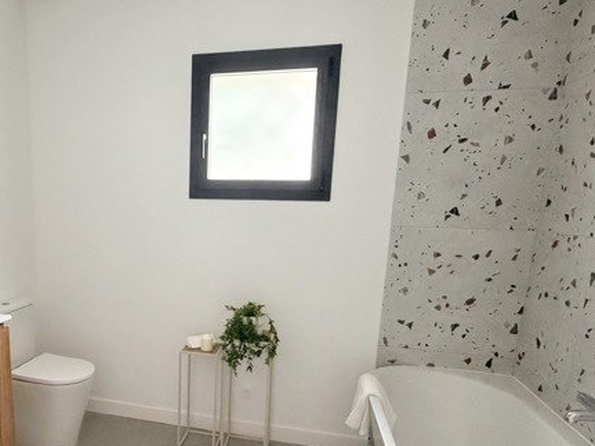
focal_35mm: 26
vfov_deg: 52.4
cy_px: 282
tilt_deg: -9.9
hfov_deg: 65.0
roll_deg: -0.7
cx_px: 184
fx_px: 447
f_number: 2.2
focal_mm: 2.22
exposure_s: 1/60
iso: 500
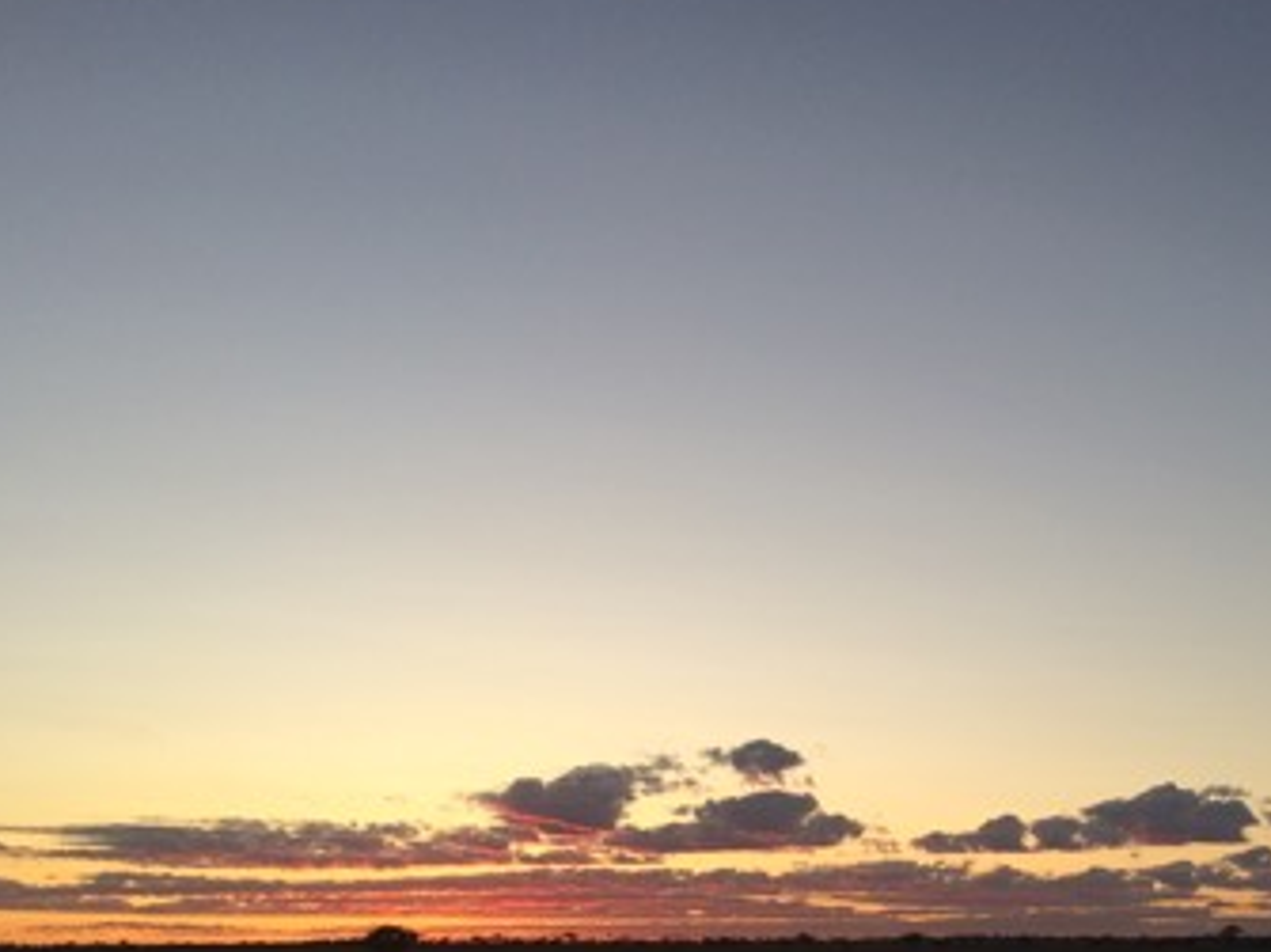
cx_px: 903
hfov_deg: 41.2
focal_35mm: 45
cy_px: 683
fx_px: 1652
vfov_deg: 31.7
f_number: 2.2
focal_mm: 4.15
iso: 32
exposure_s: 1/316
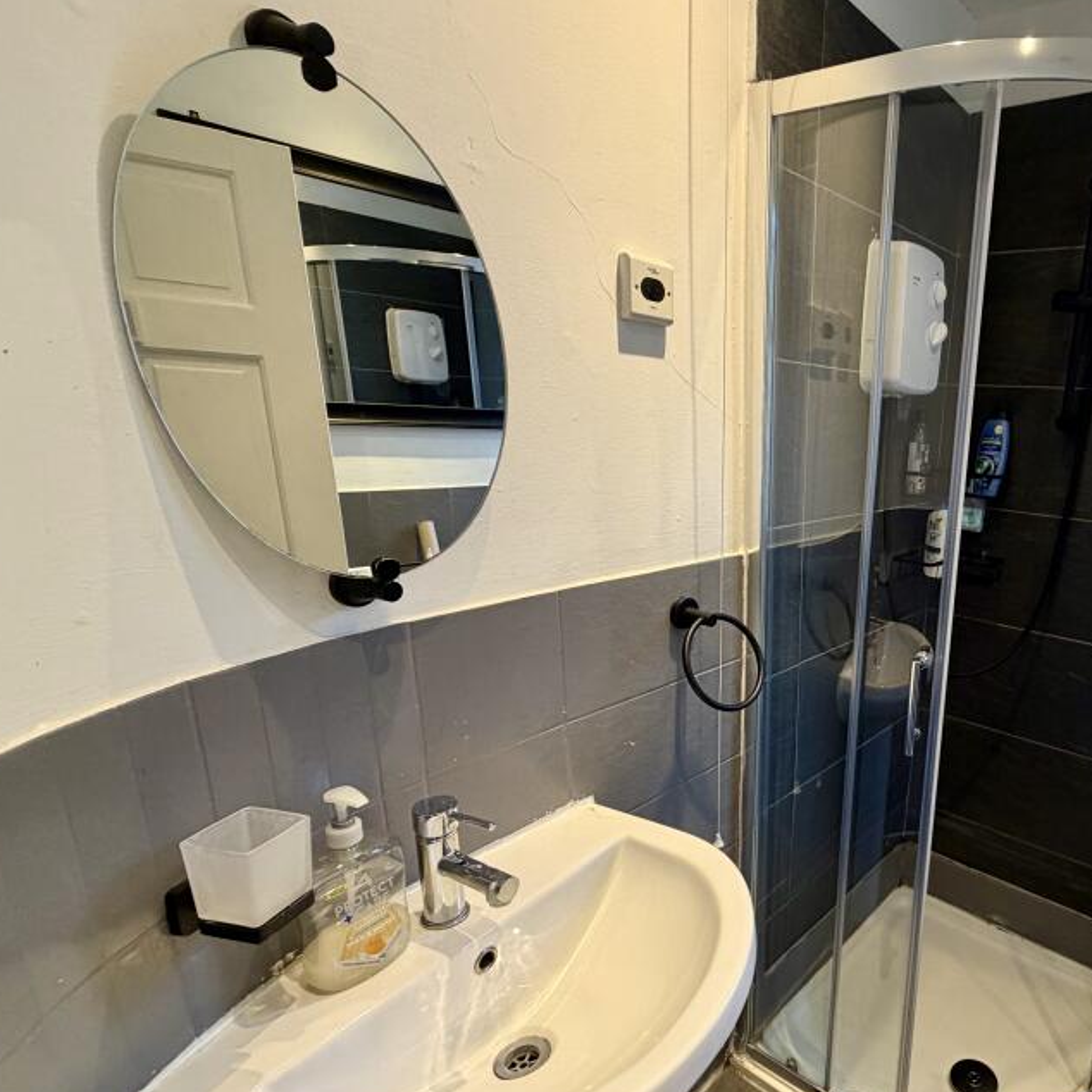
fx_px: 714
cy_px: 617
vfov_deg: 74.5
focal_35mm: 20
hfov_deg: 68.5
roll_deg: -4.1
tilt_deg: -16.0
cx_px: 856
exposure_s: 1/100
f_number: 2.2
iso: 200
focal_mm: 2.22
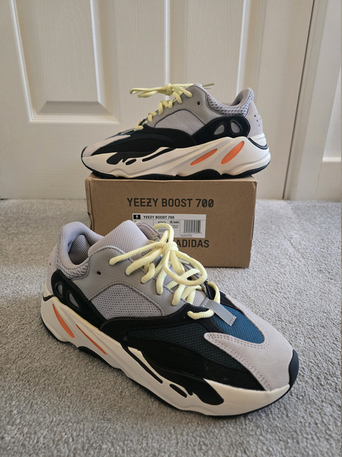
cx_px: 171
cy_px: 228
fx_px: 303
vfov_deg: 73.9
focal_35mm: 23
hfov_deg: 58.9
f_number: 1.7
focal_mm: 6.3
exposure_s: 1/100
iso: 1250
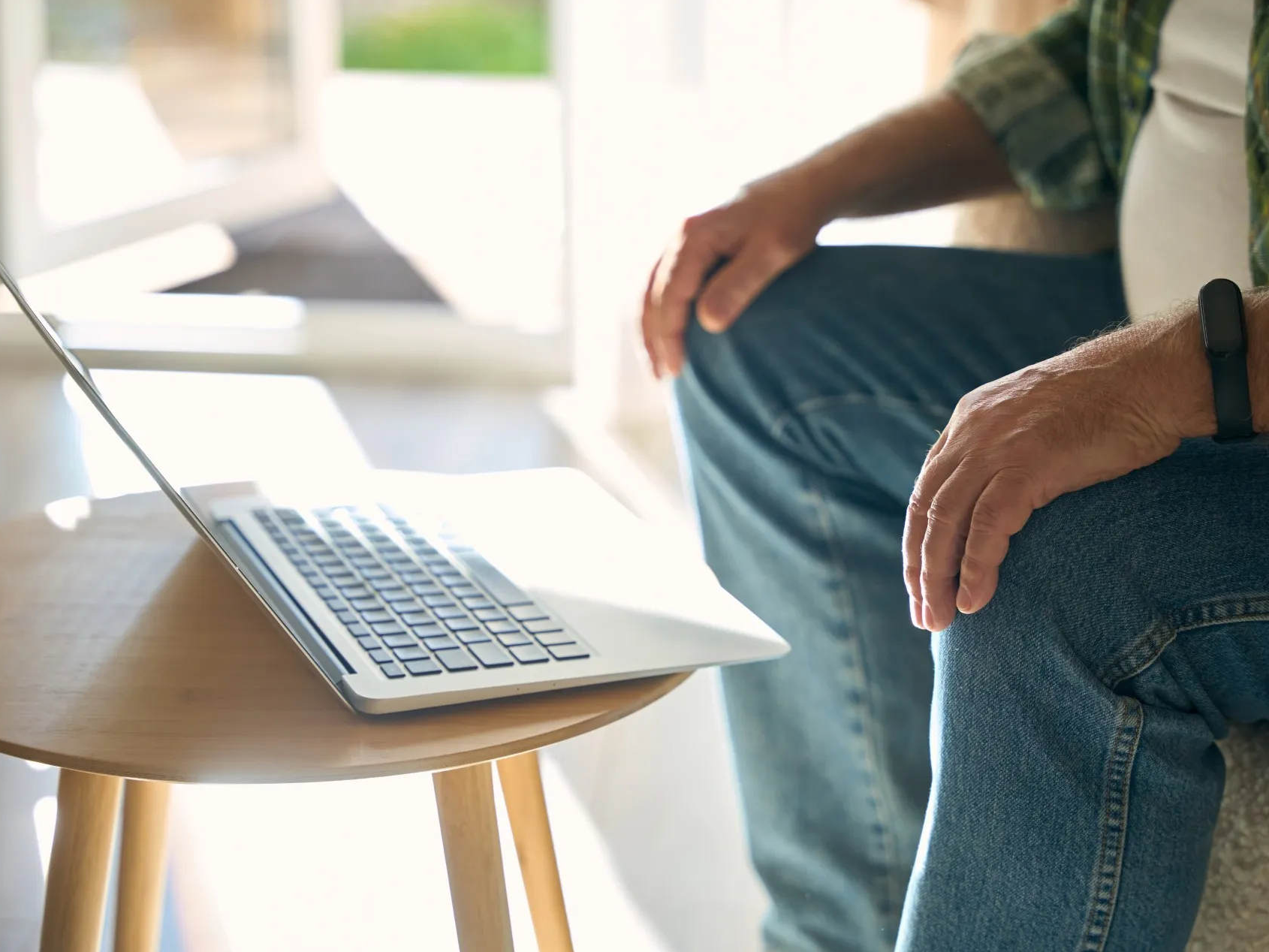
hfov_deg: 27.4
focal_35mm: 71
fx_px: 2603
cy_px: 478
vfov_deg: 20.7
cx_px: 662
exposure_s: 1/250
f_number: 2.8
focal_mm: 65
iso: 800
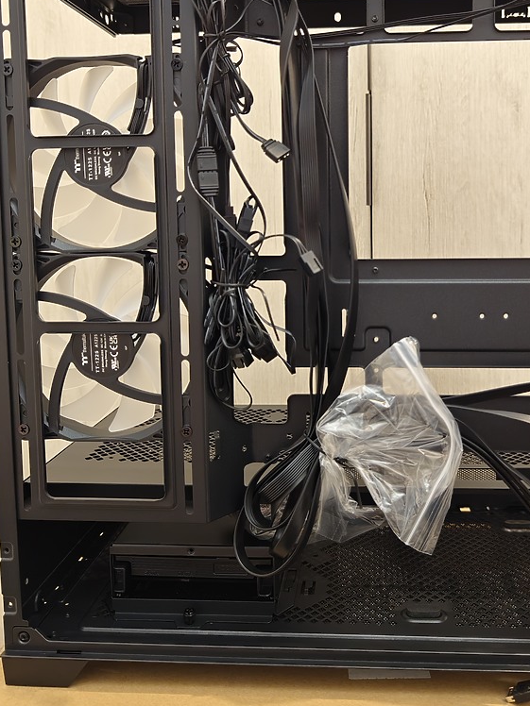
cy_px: 269
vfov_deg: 56.2
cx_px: 331
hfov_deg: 43.8
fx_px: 653
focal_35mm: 32
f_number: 1.75
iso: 598
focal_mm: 8.67
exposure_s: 1/30
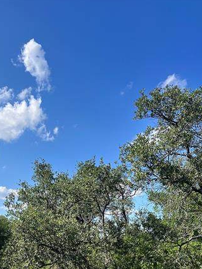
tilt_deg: +5.7
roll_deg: +1.5
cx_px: 24
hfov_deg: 29.7
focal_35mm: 47
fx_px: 366
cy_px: 240
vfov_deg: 37.8
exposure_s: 1/3571
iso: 50
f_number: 1.5
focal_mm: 5.7
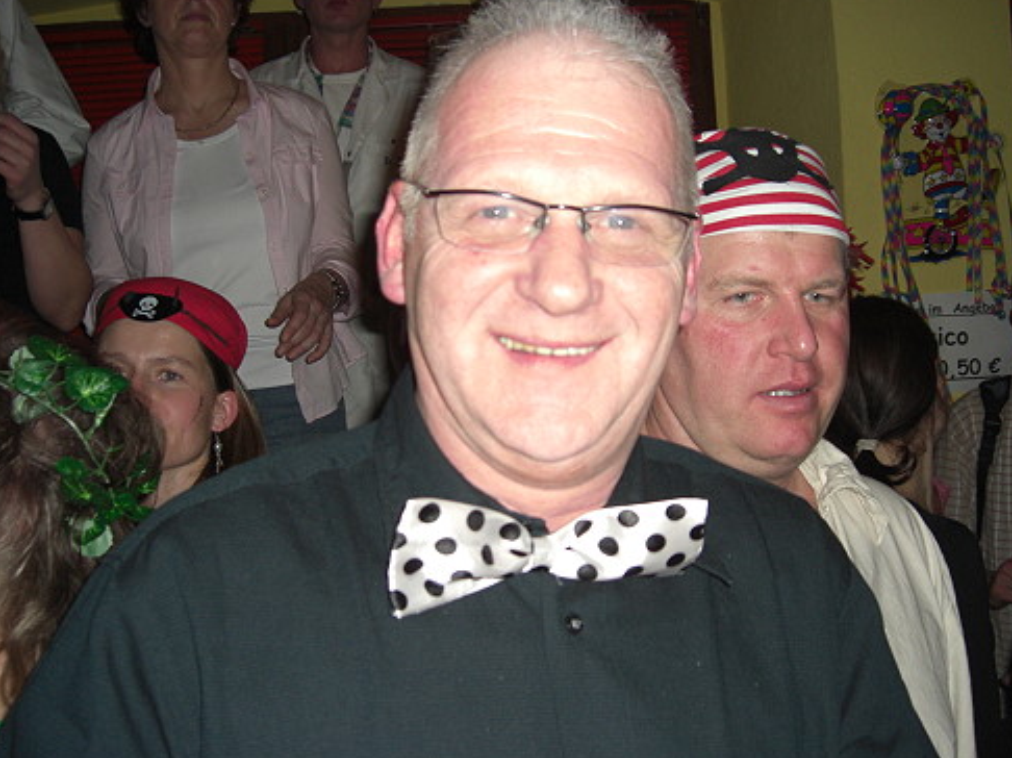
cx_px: 515
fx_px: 1227
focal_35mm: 42
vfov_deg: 34.3
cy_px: 372
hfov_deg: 44.8
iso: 200
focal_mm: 7.9
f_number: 2.8
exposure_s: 1/60
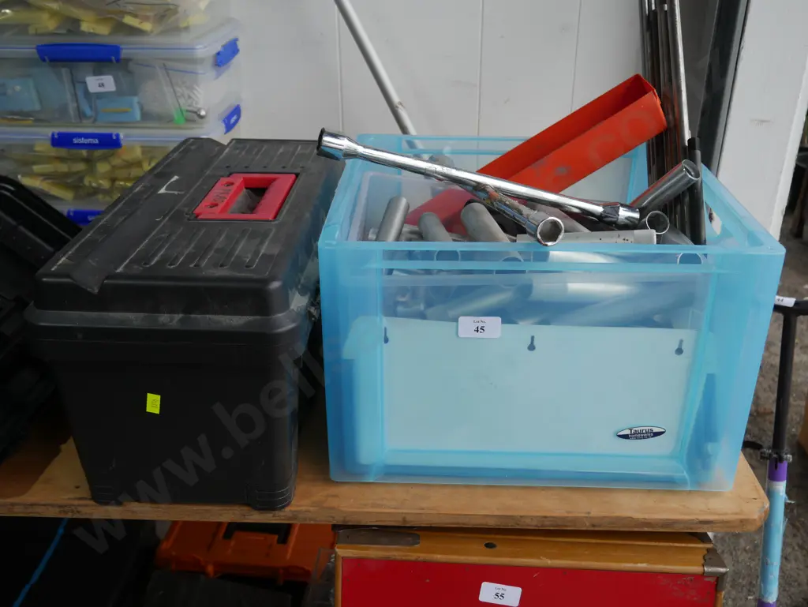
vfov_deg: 41.8
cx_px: 404
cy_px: 304
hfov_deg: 53.9
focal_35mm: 34
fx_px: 794
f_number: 4
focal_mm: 17
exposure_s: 1/200
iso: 200
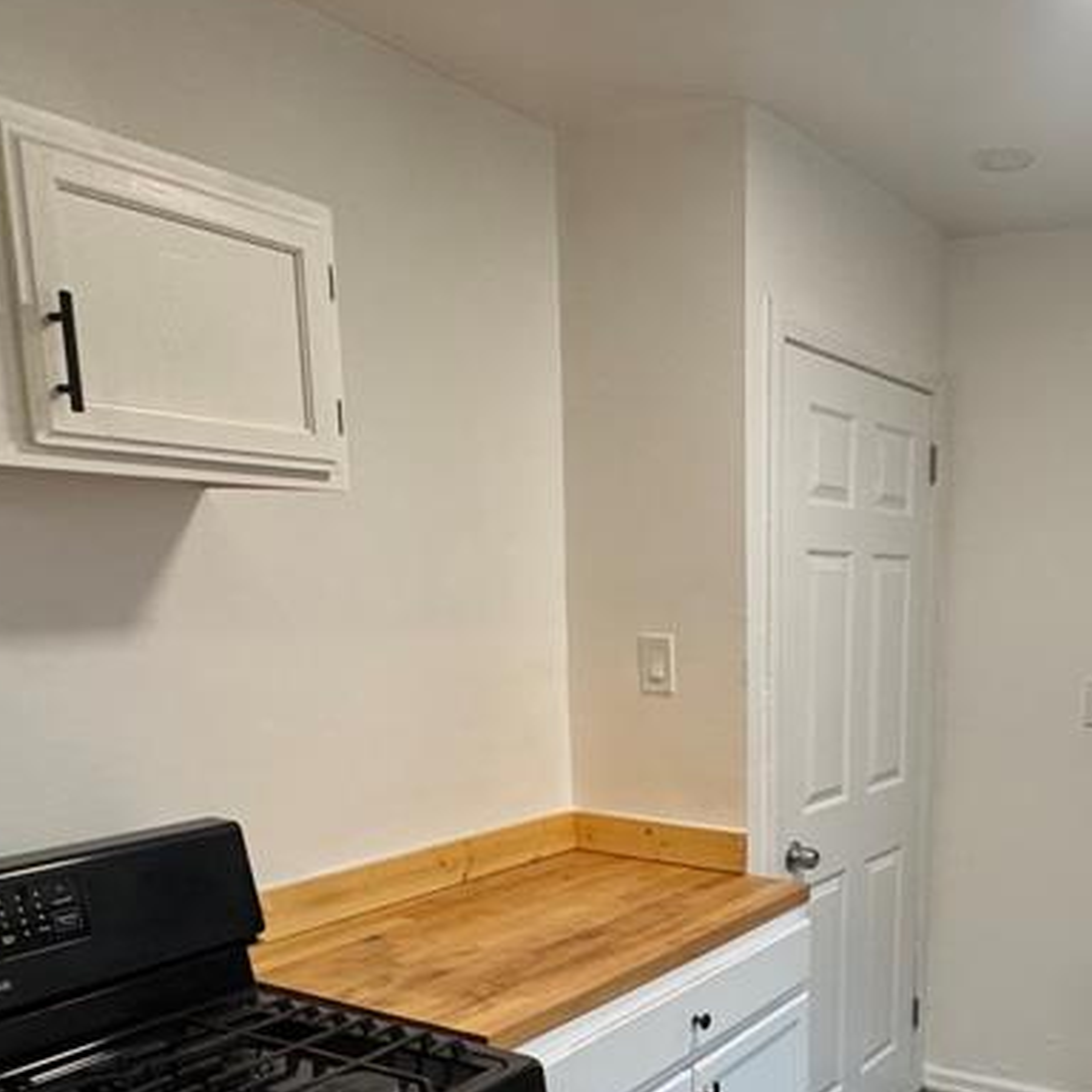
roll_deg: -1.6
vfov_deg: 47.7
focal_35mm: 33
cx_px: 910
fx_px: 1178
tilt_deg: -13.8
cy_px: 828
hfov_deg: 46.5
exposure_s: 1/120
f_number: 2.2
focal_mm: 2.22
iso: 200
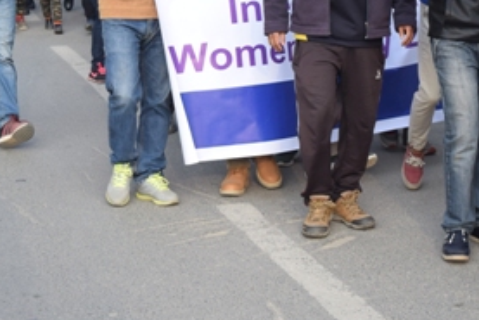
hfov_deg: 19.5
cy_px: -32
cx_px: 365
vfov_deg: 12.9
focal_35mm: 104
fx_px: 1384
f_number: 8
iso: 360
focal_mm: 30
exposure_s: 1/250
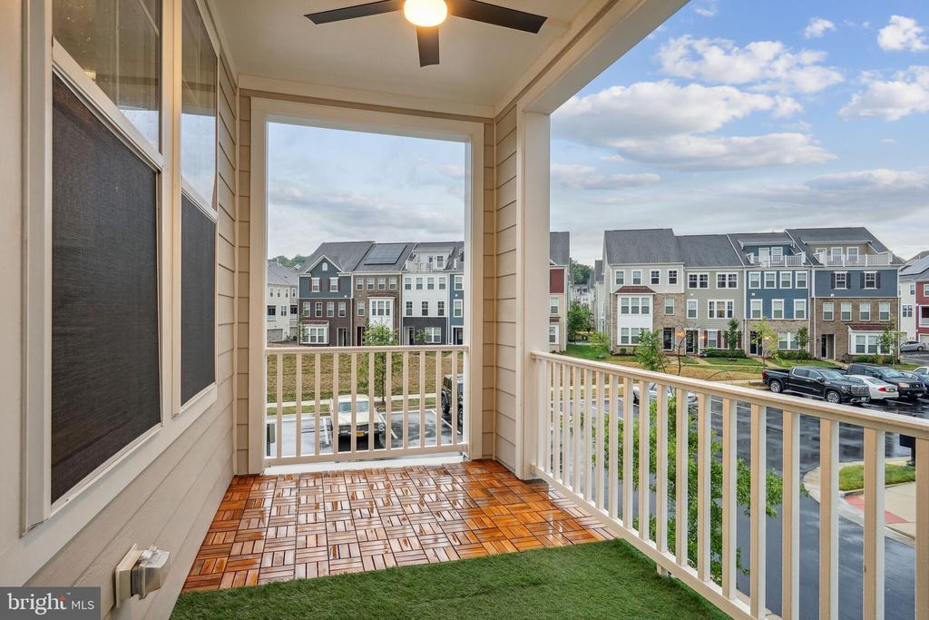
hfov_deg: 86.9
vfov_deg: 64.6
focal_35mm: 19
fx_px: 490
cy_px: 310
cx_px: 464
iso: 800
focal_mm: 19
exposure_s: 1/60
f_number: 9
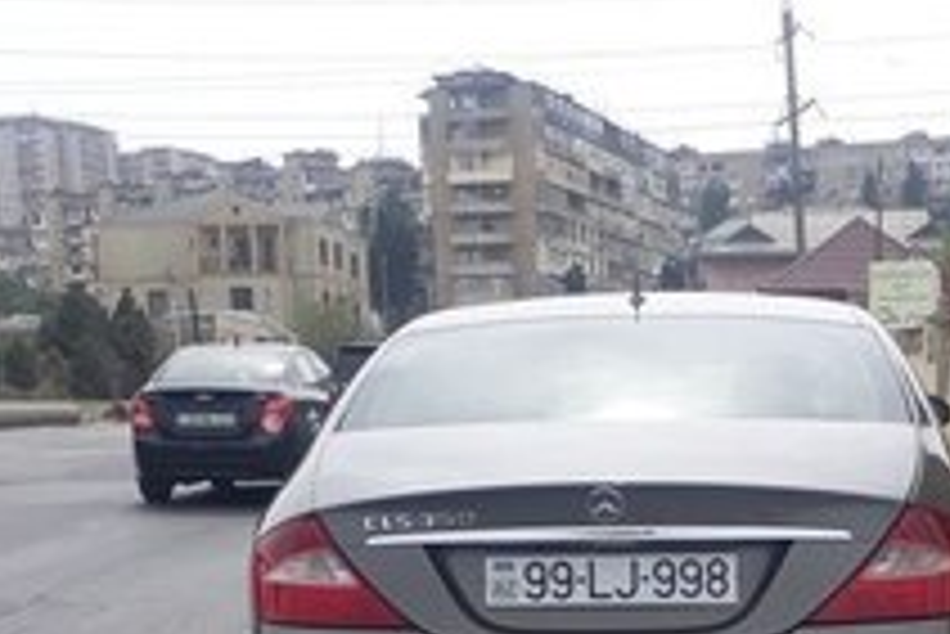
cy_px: 863
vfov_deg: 18.9
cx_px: 684
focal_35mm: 66
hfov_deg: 30.1
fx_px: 1743
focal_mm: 3.6
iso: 40
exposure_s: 1/1227
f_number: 1.9
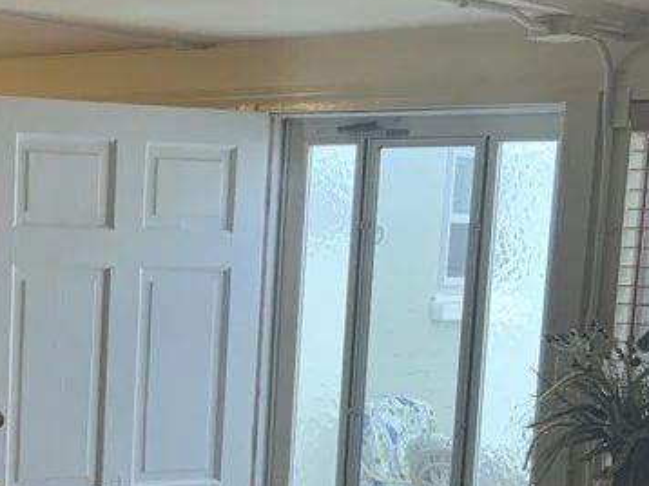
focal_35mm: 83
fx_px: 1555
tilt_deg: -8.4
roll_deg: -2.4
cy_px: 435
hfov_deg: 22.9
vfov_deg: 17.5
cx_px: 45
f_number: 1.8
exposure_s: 1/120
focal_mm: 3
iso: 64
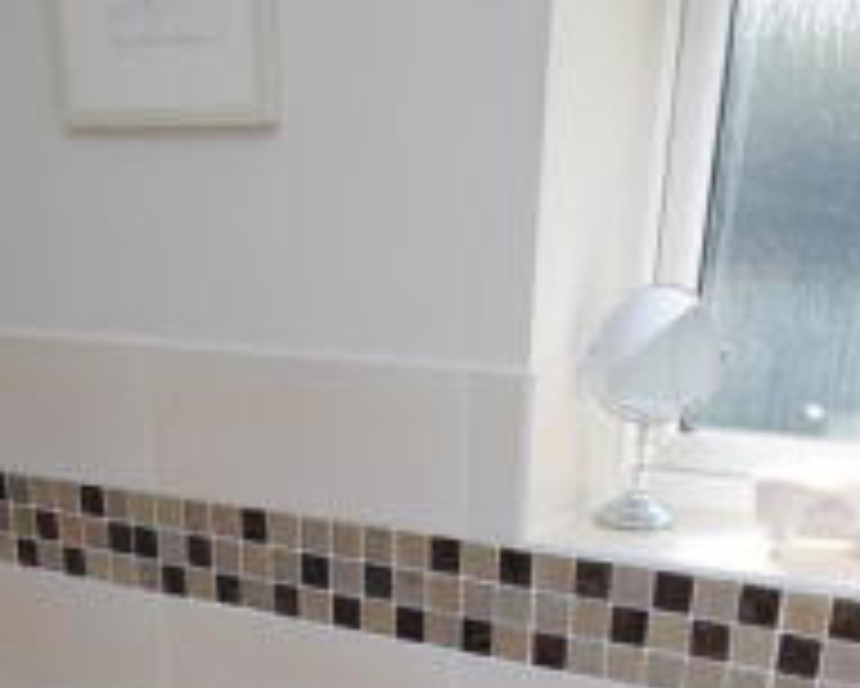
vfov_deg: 27.0
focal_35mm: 48
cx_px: 313
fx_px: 1222
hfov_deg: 38.5
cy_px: 870
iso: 180
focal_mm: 10
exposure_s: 1/125
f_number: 5.6
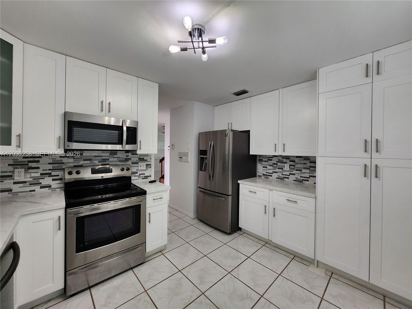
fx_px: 155
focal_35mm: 13
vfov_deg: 89.9
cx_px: 206
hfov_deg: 106.2
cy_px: 154
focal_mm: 1.74
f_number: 2.2
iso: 125
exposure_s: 1/60
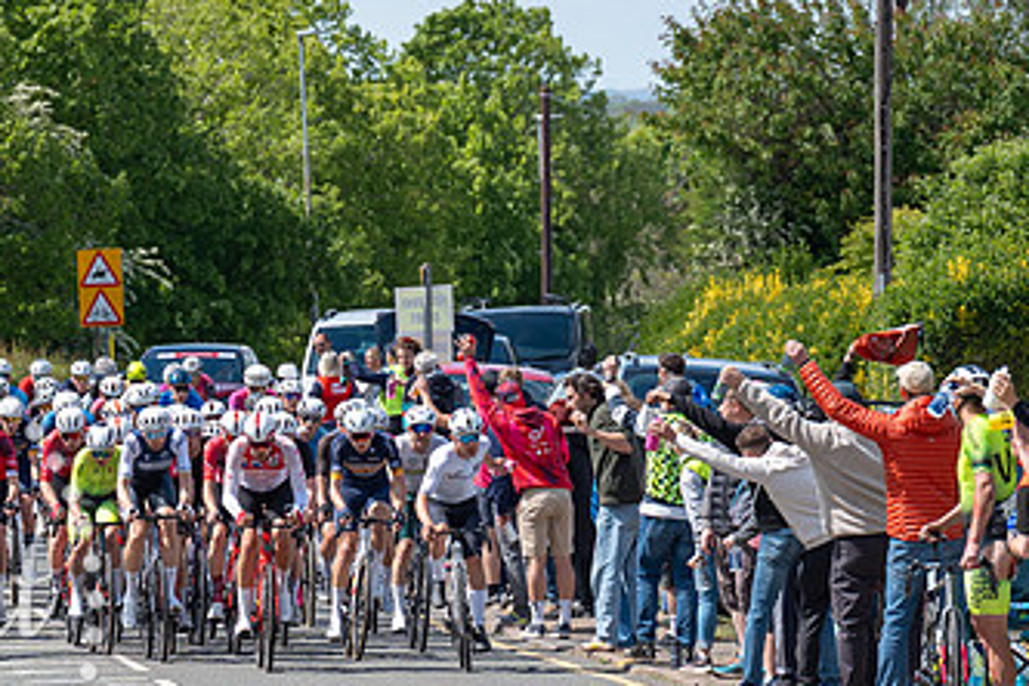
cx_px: 238
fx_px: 11375
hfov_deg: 5.2
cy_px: 584
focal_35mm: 398
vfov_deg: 3.5
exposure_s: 1/1000
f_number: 5.6
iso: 320
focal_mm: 176
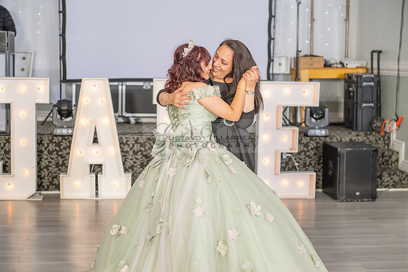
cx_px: 204
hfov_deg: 28.8
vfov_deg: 19.5
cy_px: 136
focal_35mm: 70
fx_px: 793
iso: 500
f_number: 3.5
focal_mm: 70
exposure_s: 1/160
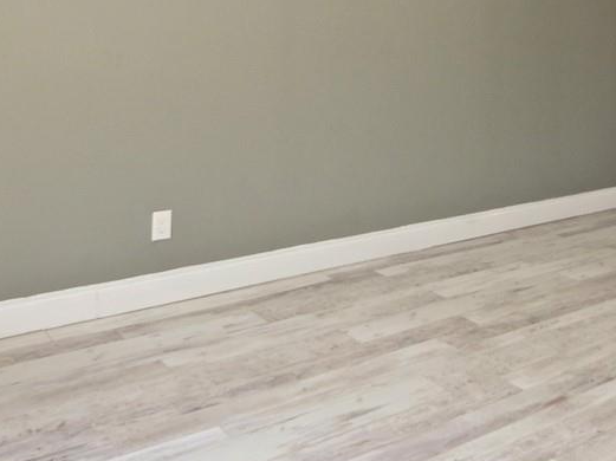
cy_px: 25
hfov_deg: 40.9
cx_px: 541
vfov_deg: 31.6
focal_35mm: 43
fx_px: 765
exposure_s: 1/125
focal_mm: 7
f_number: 4
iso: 800
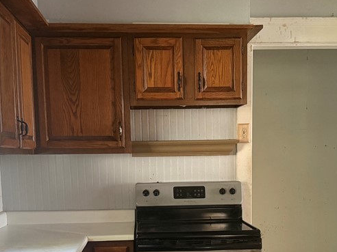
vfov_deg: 28.3
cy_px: 210
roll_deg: +0.9
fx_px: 487
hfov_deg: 38.2
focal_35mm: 50
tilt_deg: -6.6
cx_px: 181
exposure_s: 1/60
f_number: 1.78
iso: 500
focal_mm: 6.76
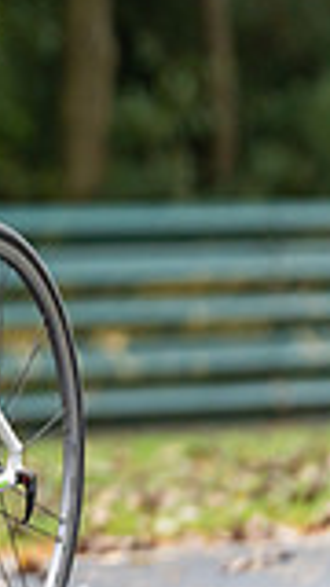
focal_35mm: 606
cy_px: 42
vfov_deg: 3.6
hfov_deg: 2.0
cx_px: -458
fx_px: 9427
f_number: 2.8
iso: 1250
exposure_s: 1/1250
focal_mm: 160
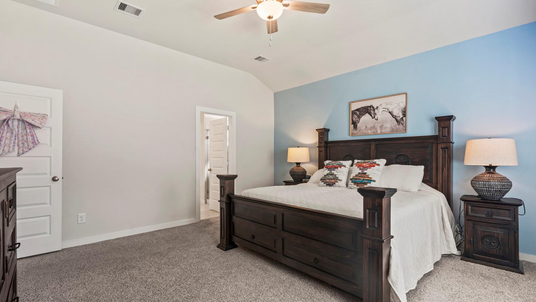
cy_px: 166
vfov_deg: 62.2
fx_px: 249
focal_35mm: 18
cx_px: 266
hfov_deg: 94.2
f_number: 8
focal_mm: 16.5
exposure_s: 2.5
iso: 400
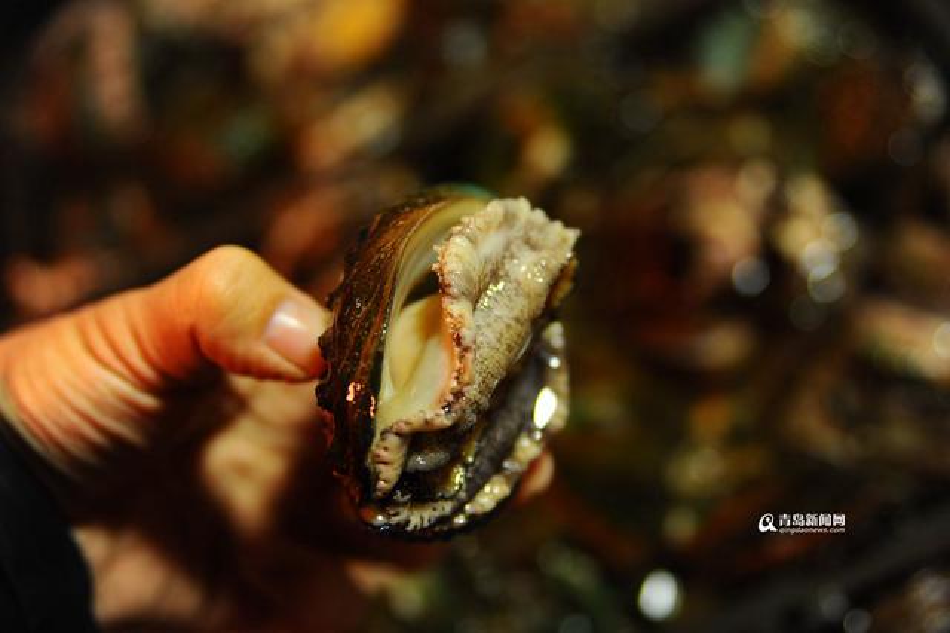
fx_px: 1371
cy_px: 316
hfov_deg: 38.2
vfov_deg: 26.0
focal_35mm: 52
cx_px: 475
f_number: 2.8
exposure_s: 1/200
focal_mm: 52
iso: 640
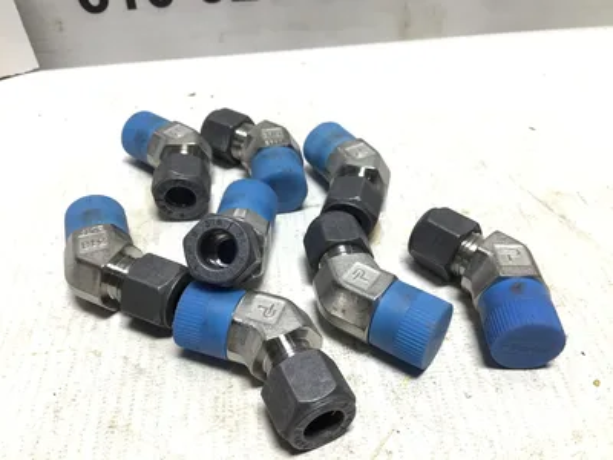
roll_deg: +0.3
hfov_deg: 58.4
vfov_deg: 45.4
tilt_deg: -41.3
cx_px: 306
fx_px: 549
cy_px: 230
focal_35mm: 31
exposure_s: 1/120
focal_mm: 3.3
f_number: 2.4
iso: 40
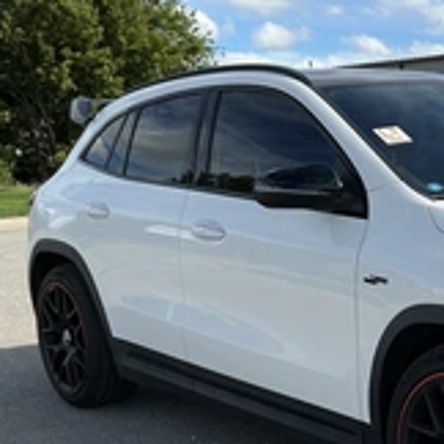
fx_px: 885
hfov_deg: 26.0
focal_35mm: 61
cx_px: 491
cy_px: 301
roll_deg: +2.1
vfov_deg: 28.0
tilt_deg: -8.4
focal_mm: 3
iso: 25
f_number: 1.8
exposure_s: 1/2141
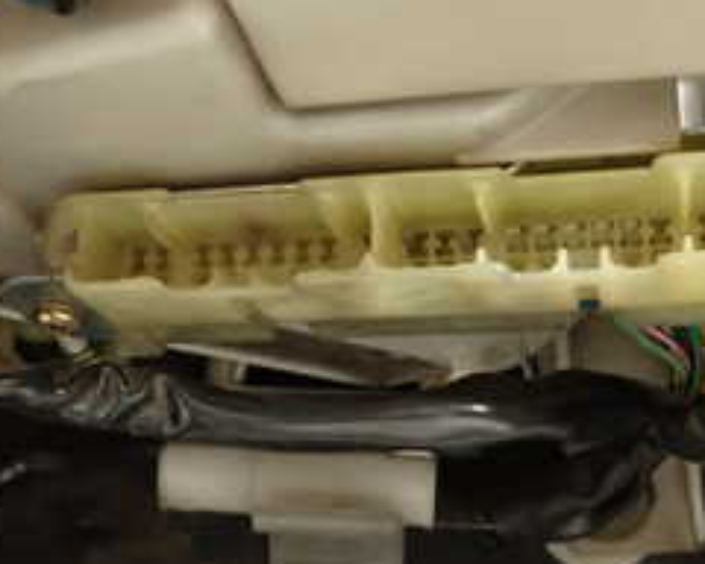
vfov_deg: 25.0
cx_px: 297
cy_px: 279
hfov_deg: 30.9
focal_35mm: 61
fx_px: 1273
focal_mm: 4.5
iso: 400
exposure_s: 1/30
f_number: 2
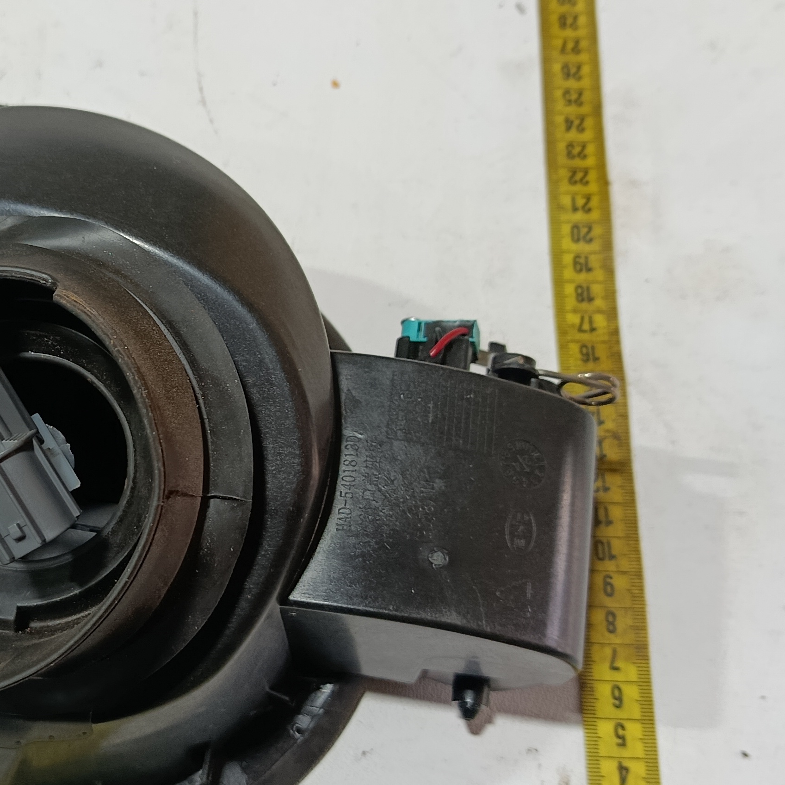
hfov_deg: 33.4
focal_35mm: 50
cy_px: 401
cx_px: 204
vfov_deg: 34.0
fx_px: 1283
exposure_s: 1/120
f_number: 1.7
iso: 199
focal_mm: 5.24
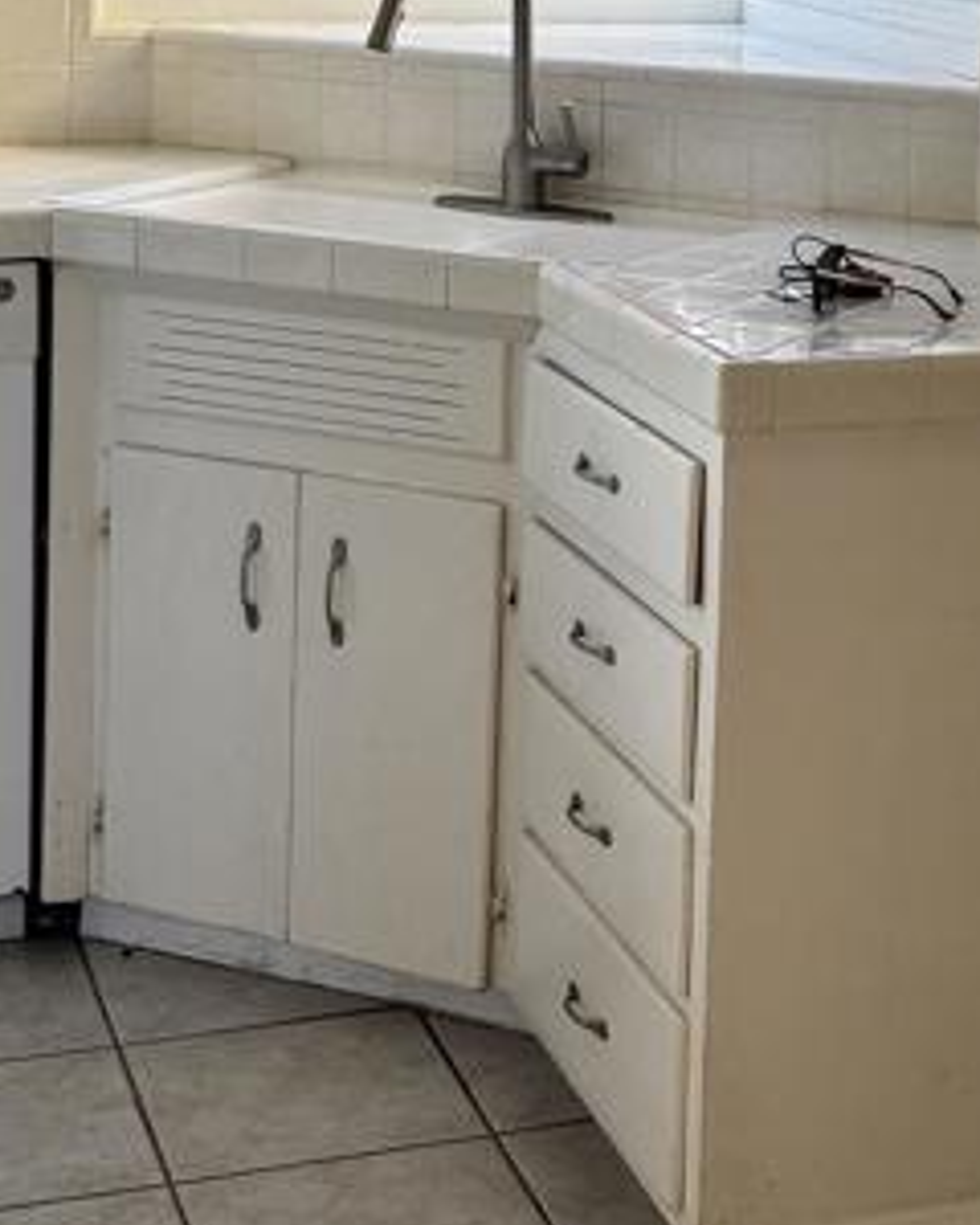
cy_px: 114
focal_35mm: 80
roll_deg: -2.6
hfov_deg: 19.0
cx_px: 780
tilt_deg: -6.6
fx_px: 2900
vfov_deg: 23.2
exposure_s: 1/121
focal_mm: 6.76
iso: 80
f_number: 1.78
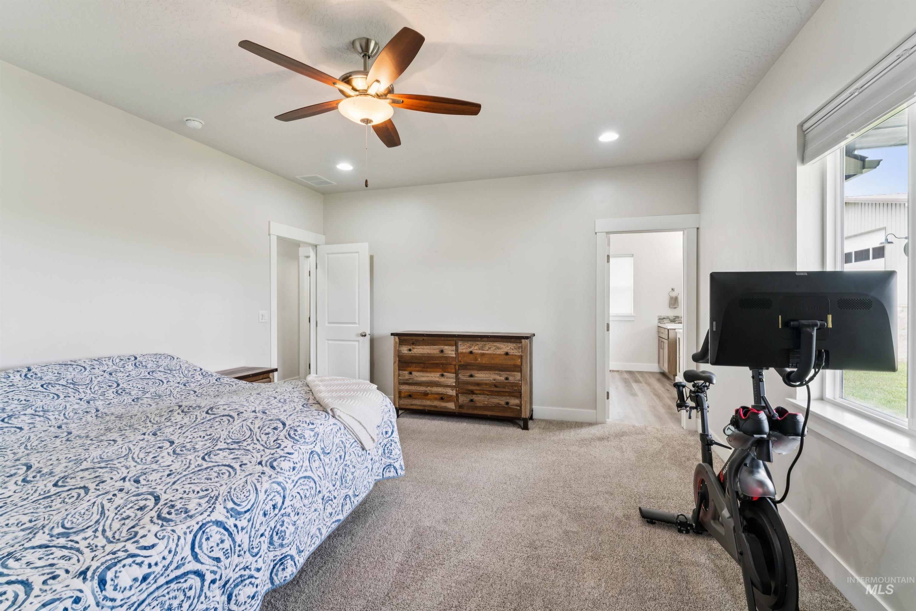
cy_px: 306
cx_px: 458
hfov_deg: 96.4
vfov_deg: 73.4
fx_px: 410
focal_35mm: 16
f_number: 13
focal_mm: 16.1
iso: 400
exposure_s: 1/10
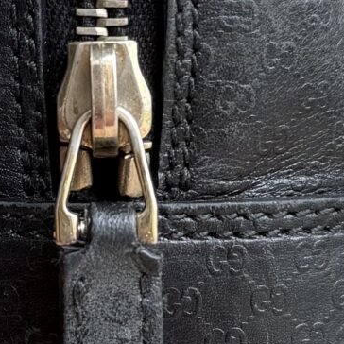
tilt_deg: -5.0
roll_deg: +0.8
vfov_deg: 11.7
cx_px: 131
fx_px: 1675
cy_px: 136
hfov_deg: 11.7
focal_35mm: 149
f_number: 1.78
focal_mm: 6.76
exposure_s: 1/121
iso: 64
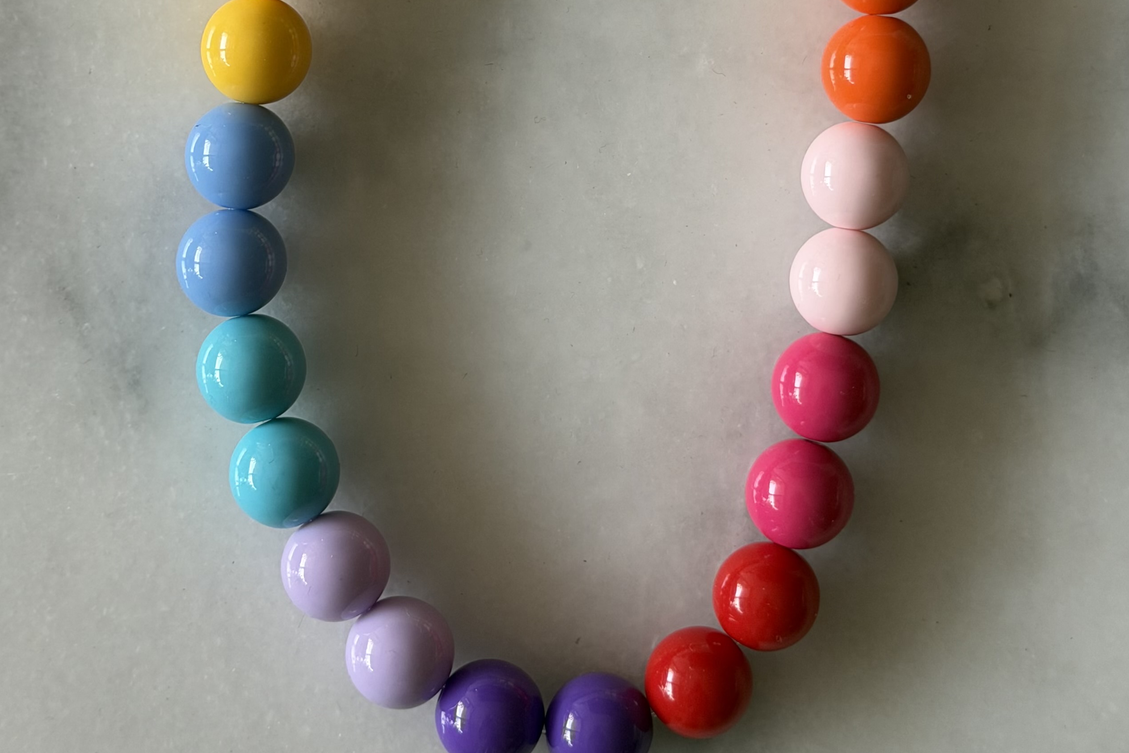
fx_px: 2101
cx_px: 566
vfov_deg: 20.0
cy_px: 123
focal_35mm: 67
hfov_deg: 30.1
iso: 50
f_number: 1.78
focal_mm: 6.76
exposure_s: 1/130
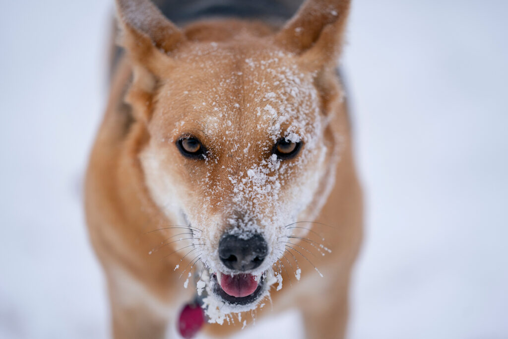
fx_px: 2456
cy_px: 170
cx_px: 254
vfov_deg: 7.9
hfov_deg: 11.8
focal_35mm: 174
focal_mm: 174
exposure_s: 1/5000
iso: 200
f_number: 2.8
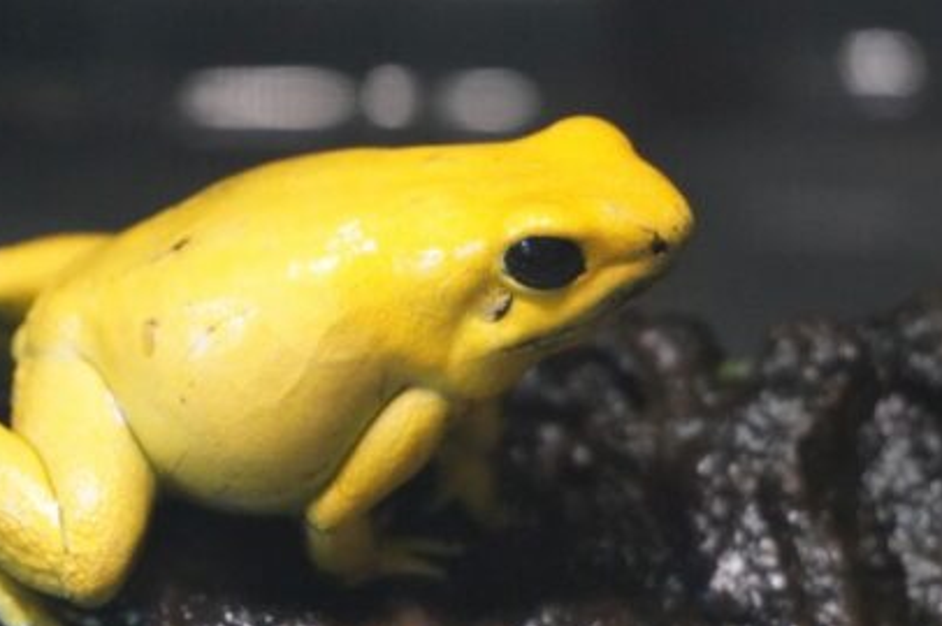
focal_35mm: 901
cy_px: 343
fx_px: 23556
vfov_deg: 1.5
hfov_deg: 2.3
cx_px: 457
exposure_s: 1/125
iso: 6400
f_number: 6.3
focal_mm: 350
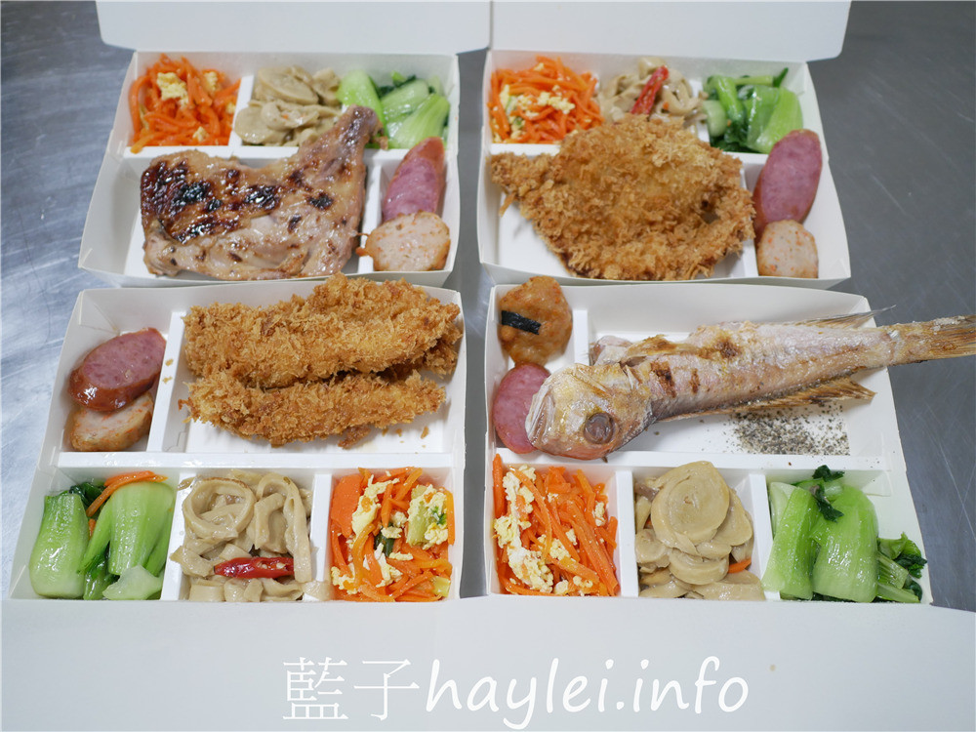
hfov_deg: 60.0
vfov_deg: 46.8
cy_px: 366
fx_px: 846
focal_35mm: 30
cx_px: 488
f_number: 1.7
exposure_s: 1/60
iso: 400
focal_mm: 15
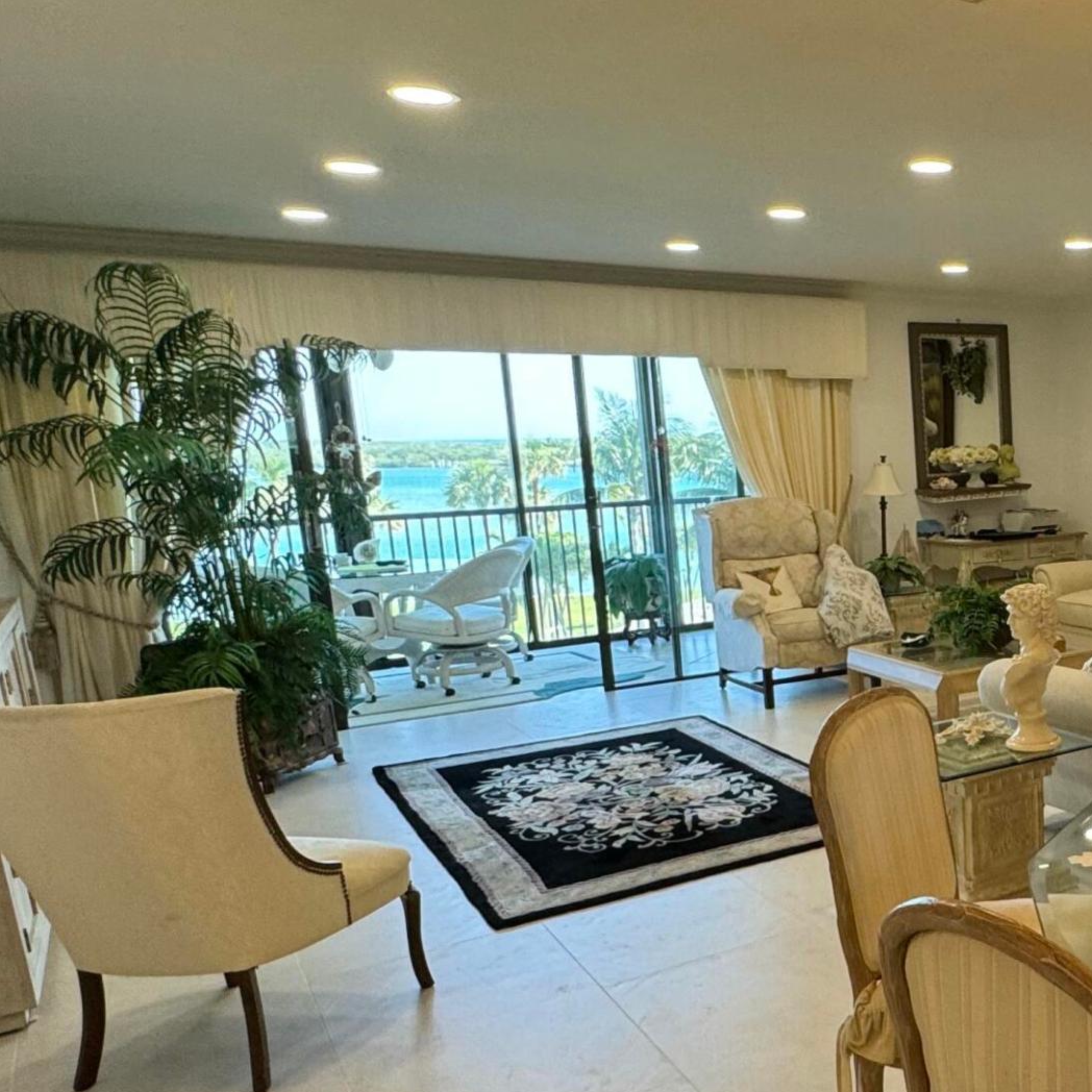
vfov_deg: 48.2
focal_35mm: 34
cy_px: 657
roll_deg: +1.2
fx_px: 1213
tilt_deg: -11.8
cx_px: 1132
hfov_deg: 41.1
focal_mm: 2.22
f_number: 2.2
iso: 160
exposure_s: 1/120
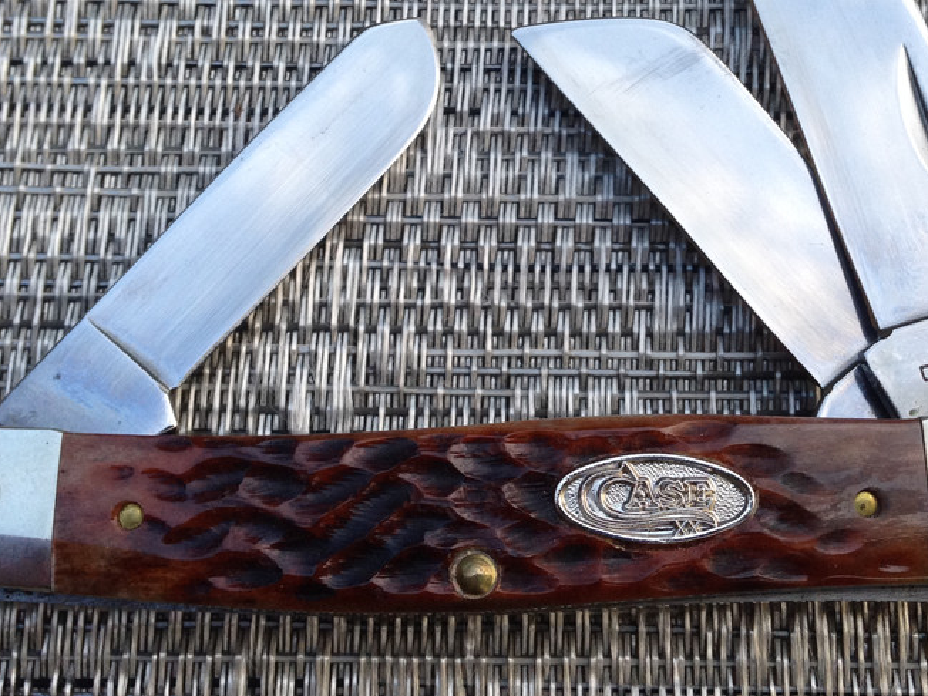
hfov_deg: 35.5
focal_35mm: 54
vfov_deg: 26.8
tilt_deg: -71.9
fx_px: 1448
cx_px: 499
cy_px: 194
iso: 80
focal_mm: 4.12
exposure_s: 1/120
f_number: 2.4
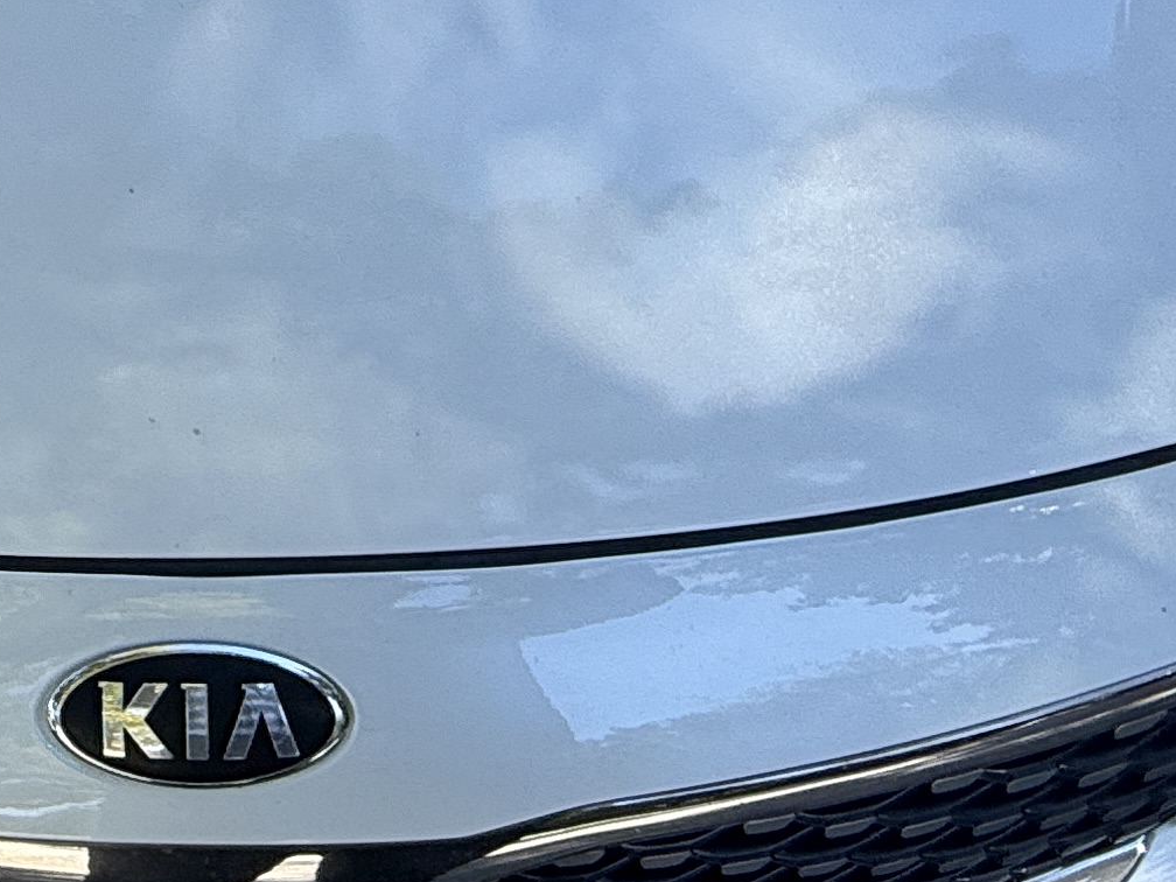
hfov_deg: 32.2
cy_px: 133
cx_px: 57
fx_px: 1902
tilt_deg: -49.9
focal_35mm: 56
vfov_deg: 25.5
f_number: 2.2
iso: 50
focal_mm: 2.22
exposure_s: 1/564
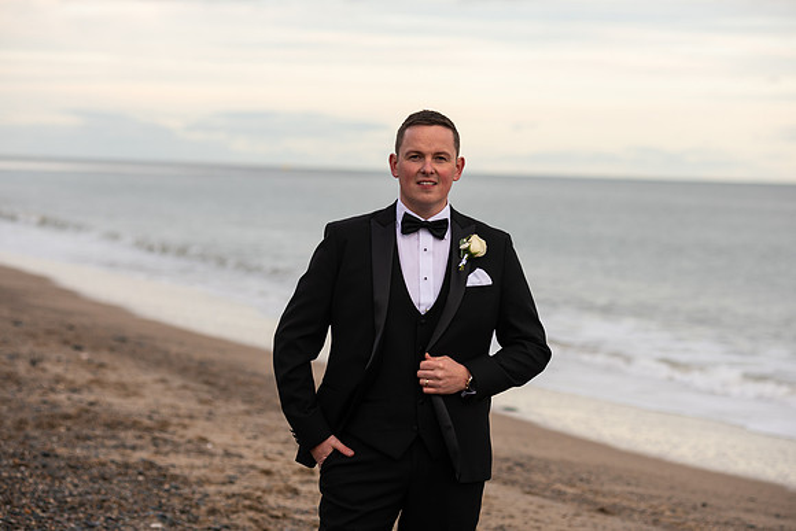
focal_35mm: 105
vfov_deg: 13.0
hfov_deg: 19.5
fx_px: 2322
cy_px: 266
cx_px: 398
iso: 100
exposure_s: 1/200
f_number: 3.5
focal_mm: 105
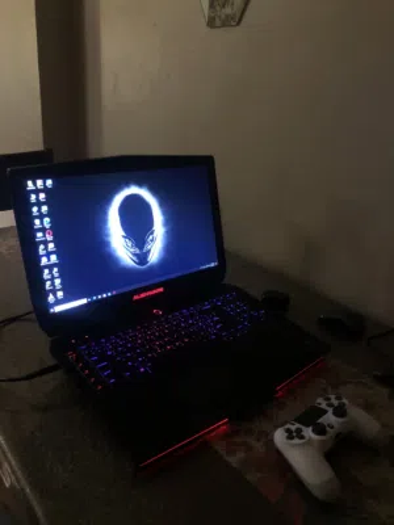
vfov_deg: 63.4
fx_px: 425
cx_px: 197
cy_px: 262
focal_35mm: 28
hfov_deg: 49.7
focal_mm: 4
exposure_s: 1/6
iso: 80
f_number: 1.8
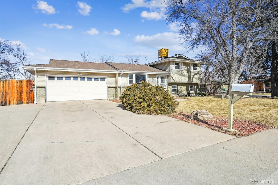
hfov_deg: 86.9
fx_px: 147
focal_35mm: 19
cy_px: 92
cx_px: 139
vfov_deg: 64.5
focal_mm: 19
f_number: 10
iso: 400
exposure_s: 1/1250
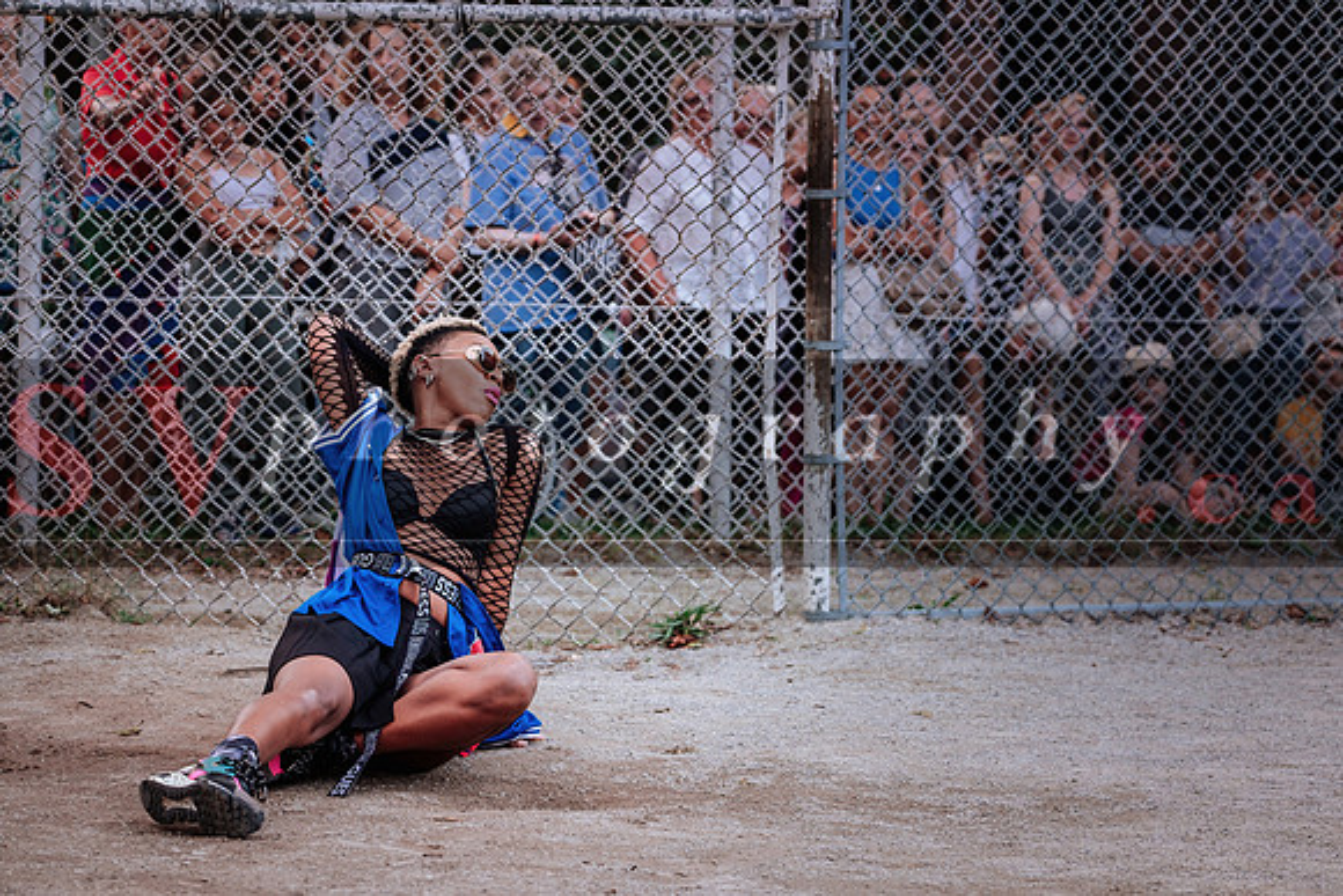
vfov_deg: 12.4
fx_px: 4129
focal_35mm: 111
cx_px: 607
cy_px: 474
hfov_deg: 18.5
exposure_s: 1/320
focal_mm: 66
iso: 400
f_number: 2.8
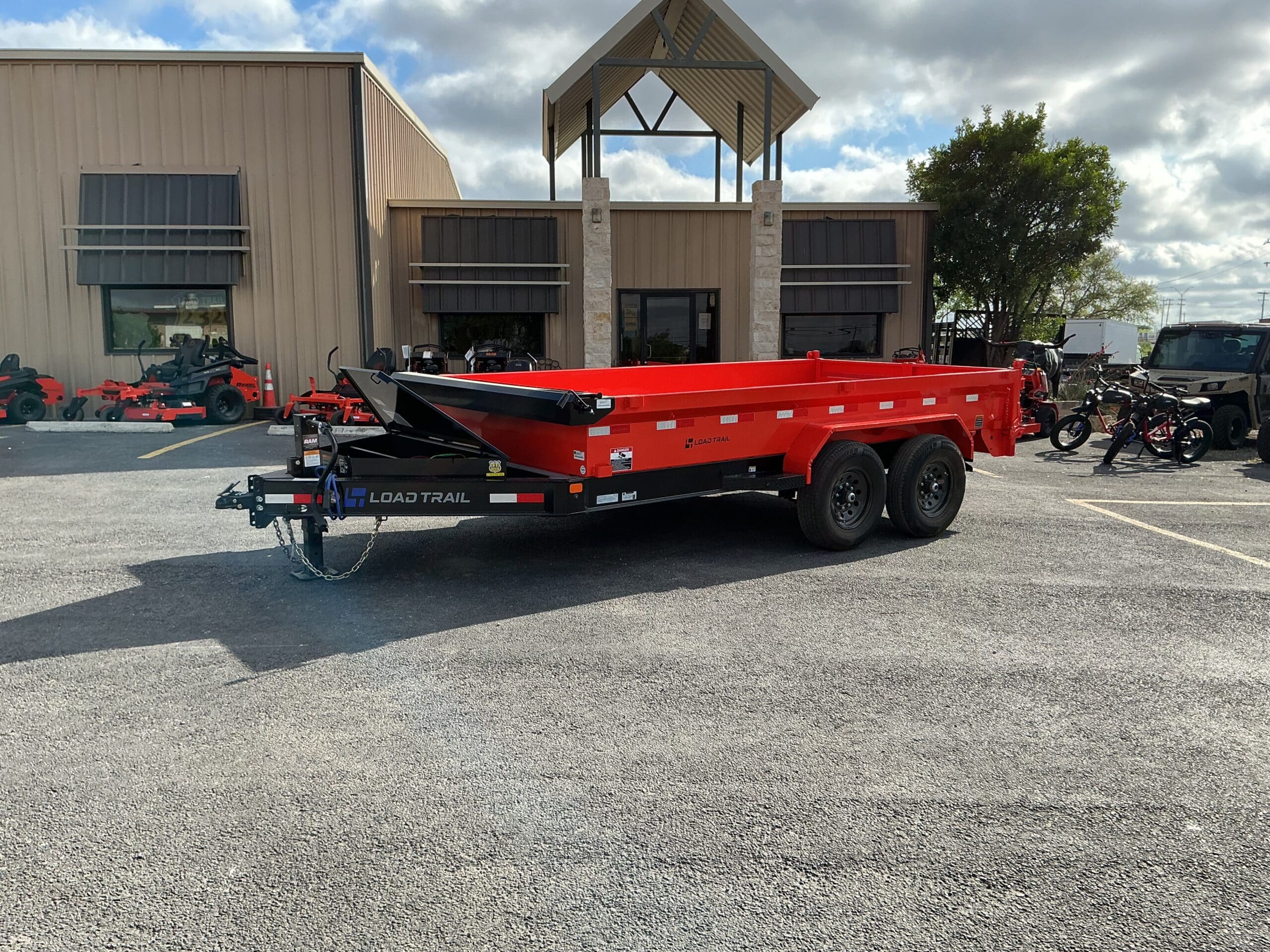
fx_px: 1064
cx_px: 635
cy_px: 476
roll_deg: +0.9
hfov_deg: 61.7
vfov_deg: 48.2
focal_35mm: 29
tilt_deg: -6.1
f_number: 1.8
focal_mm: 3
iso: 25
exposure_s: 1/1168
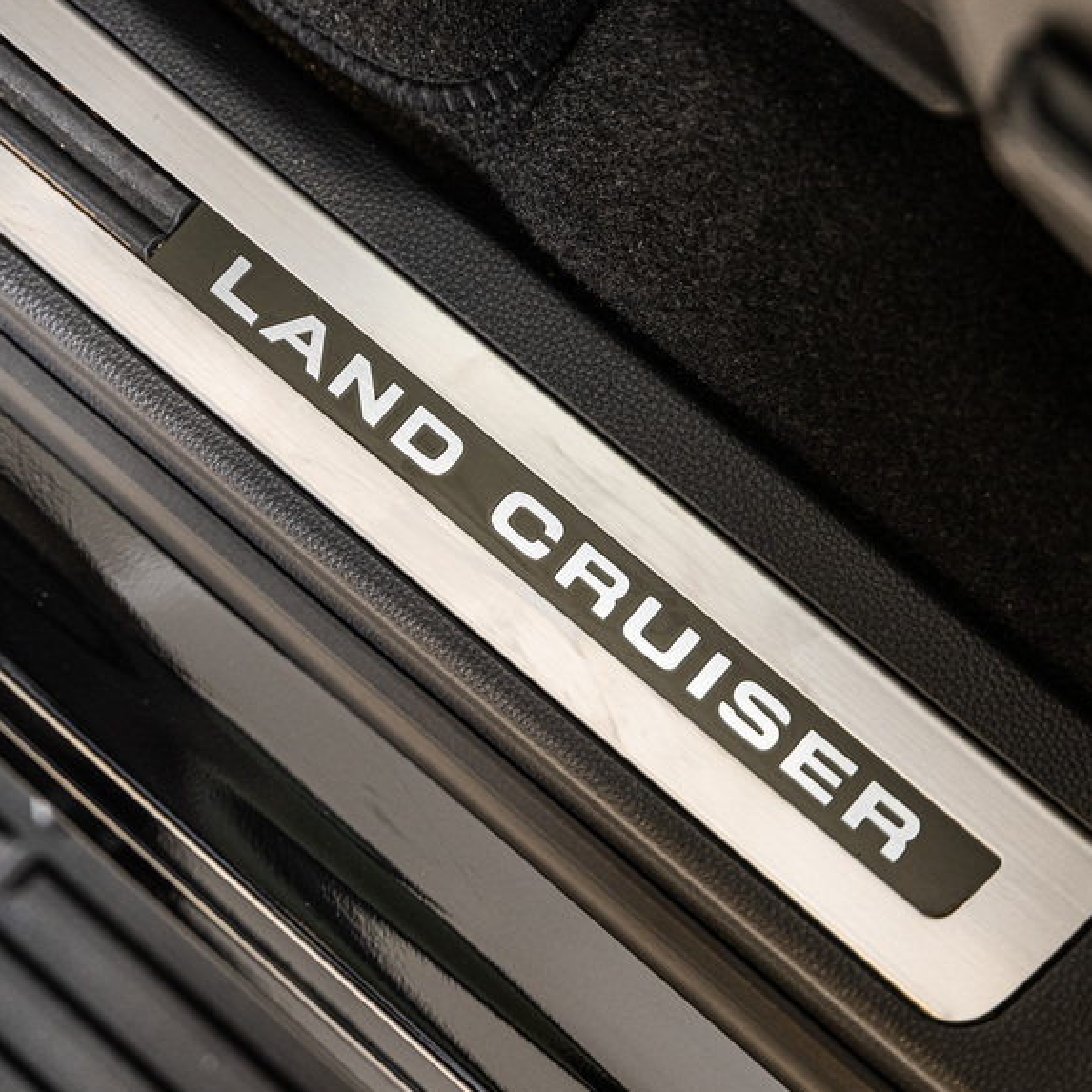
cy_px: 501
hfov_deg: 19.7
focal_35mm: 88
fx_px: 3141
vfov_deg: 19.7
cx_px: 576
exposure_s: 1/125
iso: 1250
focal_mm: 58
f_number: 2.8
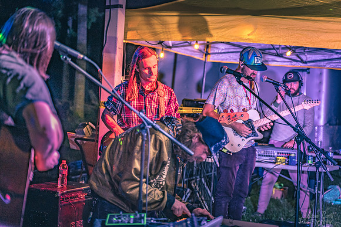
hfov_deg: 27.0
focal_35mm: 75
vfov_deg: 18.2
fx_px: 711
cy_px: 114
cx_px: 170
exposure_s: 1/200
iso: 3200
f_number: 2.8
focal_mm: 75
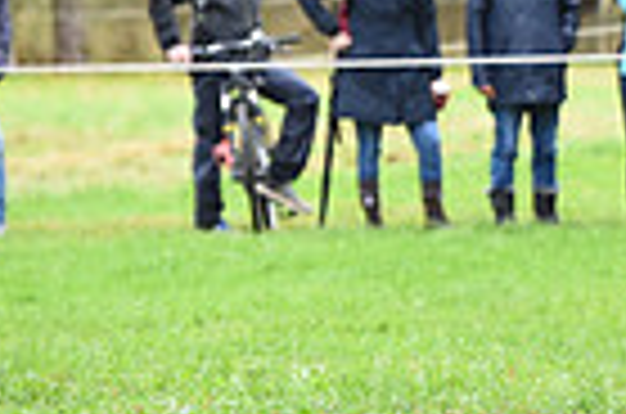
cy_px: -90
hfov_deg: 3.8
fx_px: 9421
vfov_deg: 2.5
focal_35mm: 543
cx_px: 1238
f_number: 4.5
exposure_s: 1/1250
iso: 2000
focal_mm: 130
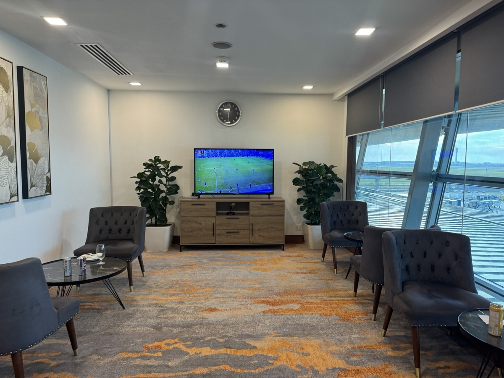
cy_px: 189
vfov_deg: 56.8
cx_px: 252
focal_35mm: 24
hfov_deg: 71.6
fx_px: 349
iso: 160
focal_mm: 6.76
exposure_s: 1/100
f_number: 1.78
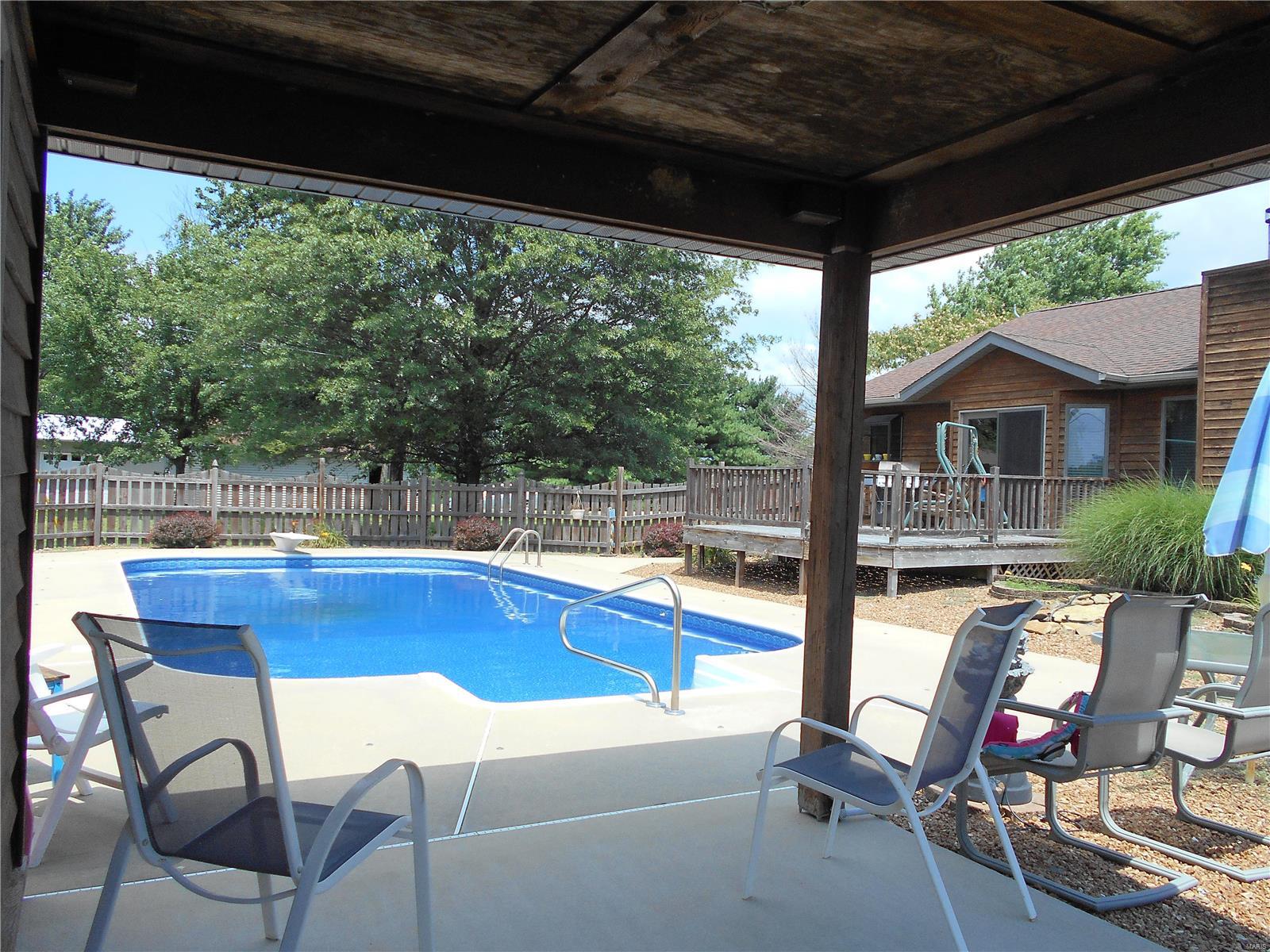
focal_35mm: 26
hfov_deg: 67.3
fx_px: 954
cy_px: 476
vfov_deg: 53.1
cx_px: 635
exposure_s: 1/640
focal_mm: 4.6
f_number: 3.2
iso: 80
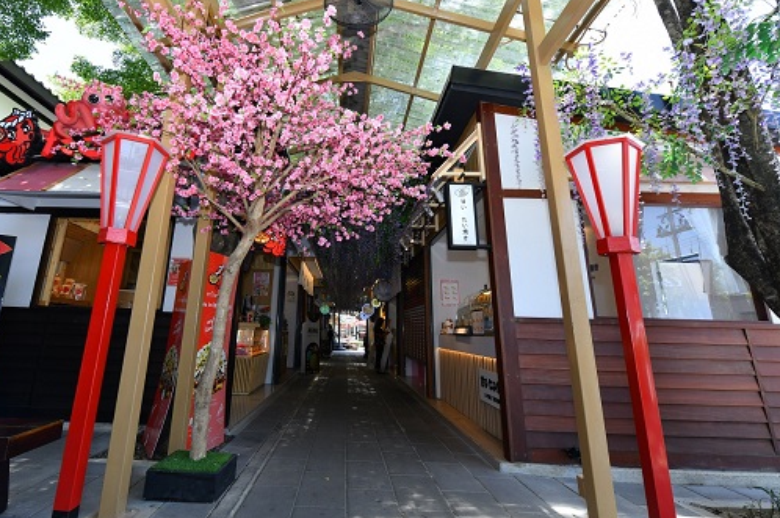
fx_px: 390
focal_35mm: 18
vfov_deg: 66.9
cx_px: 332
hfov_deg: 89.4
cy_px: 218
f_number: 7.1
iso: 500
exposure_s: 1/250
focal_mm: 14
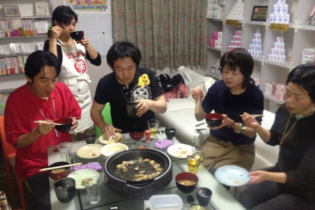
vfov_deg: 37.8
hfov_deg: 54.5
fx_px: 306
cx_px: 155
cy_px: 96
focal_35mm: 35
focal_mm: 4.13
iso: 250
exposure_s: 1/16
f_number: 2.4
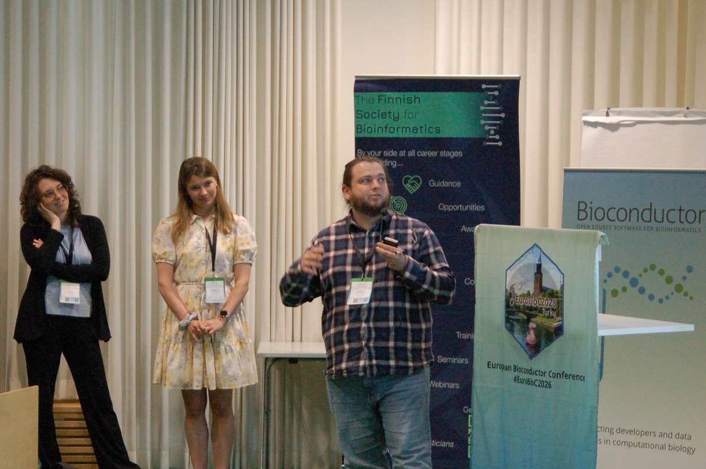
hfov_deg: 18.3
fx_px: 2192
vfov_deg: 12.2
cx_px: 387
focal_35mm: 112
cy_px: 258
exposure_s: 1/125
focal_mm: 45
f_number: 3.2
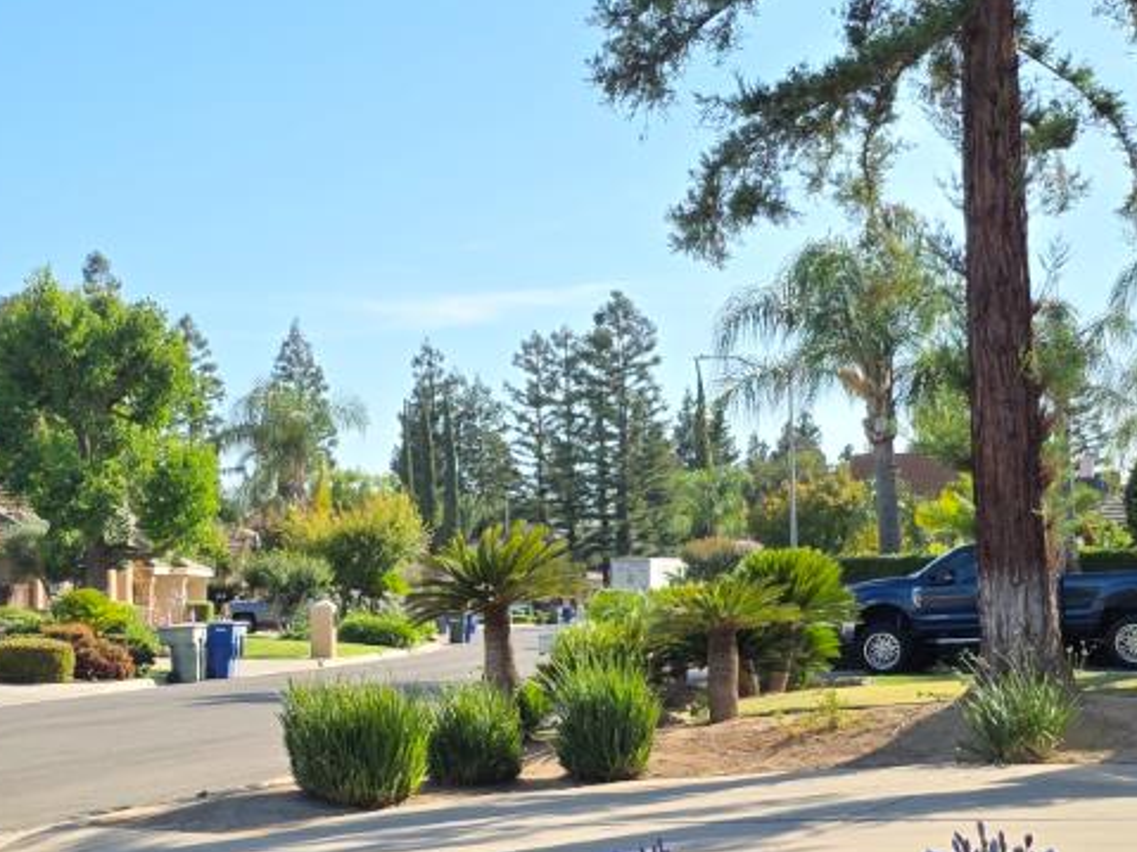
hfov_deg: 27.0
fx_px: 2364
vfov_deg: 20.4
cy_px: 564
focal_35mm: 72
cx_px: 567
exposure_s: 1/3608
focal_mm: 6.25
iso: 80
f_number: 1.7
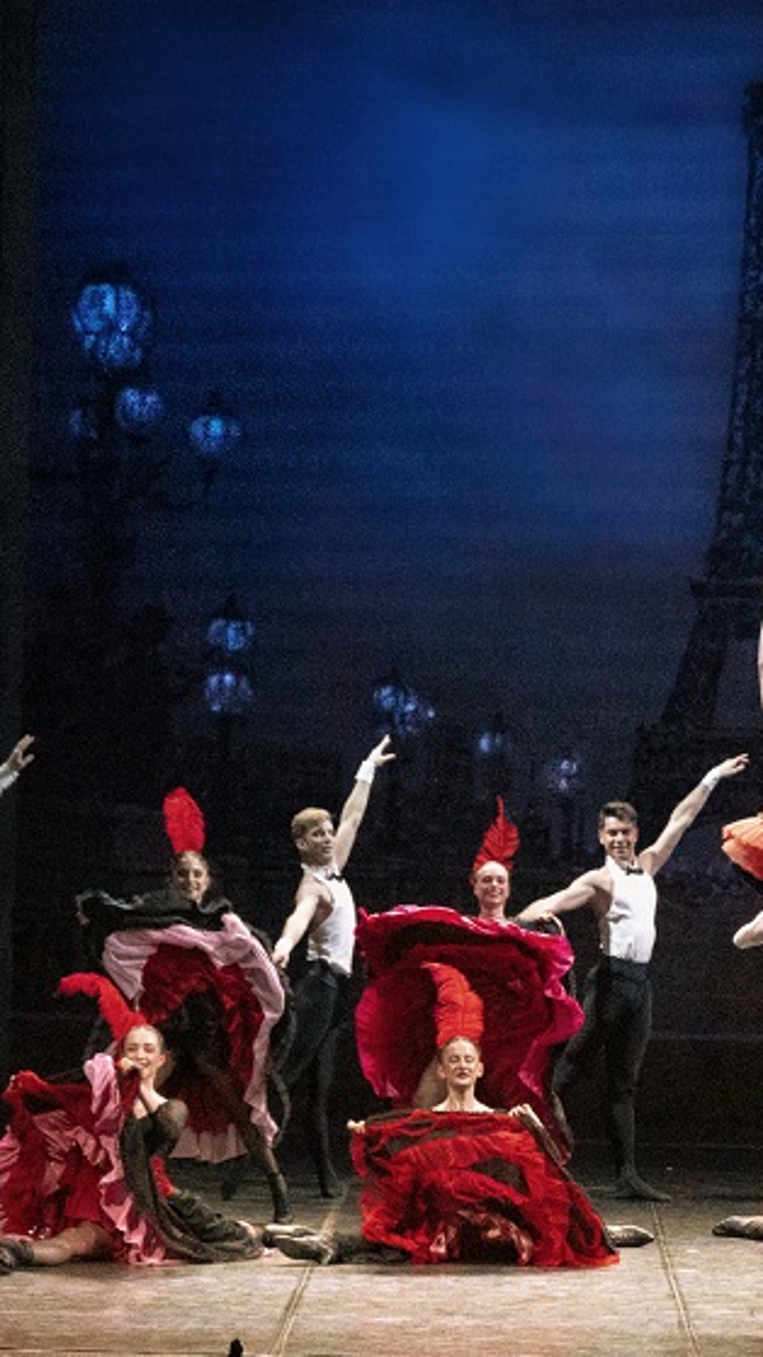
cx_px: 843
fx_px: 5250
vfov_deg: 14.7
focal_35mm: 146
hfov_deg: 8.2
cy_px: 800
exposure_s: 1/640
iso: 51200
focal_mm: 76
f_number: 6
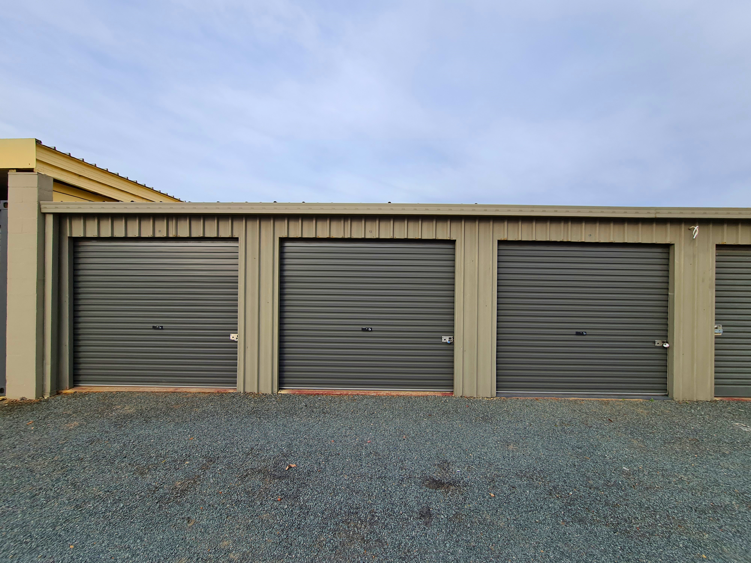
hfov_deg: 106.2
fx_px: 282
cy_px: 282
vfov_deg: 89.9
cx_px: 376
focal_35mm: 13
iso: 64
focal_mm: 2.2
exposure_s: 1/1111
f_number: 2.2
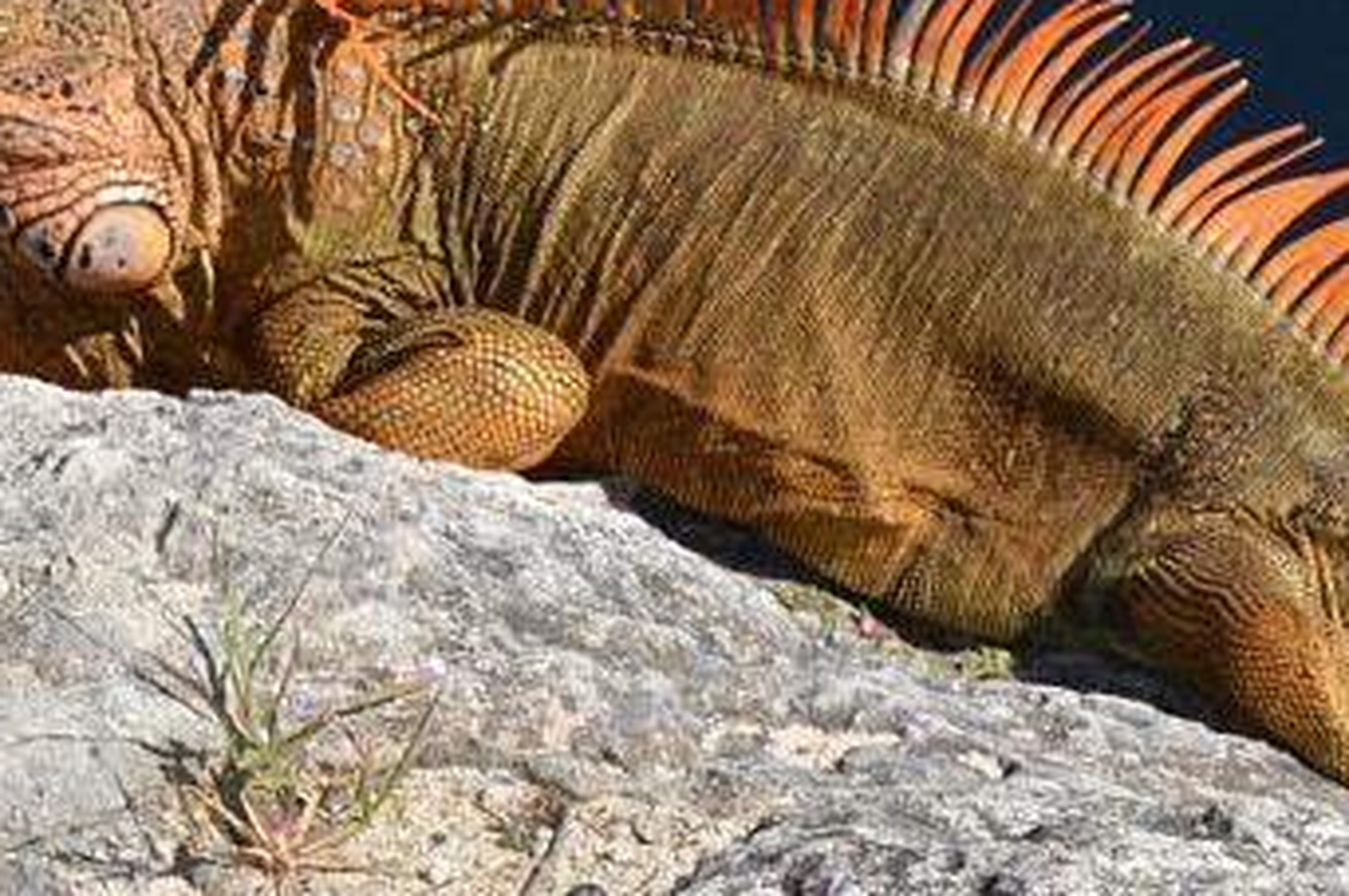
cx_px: 505
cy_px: 347
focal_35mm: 386
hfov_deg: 5.3
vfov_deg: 3.5
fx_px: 14456
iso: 100
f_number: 9
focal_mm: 55
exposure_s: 1/200
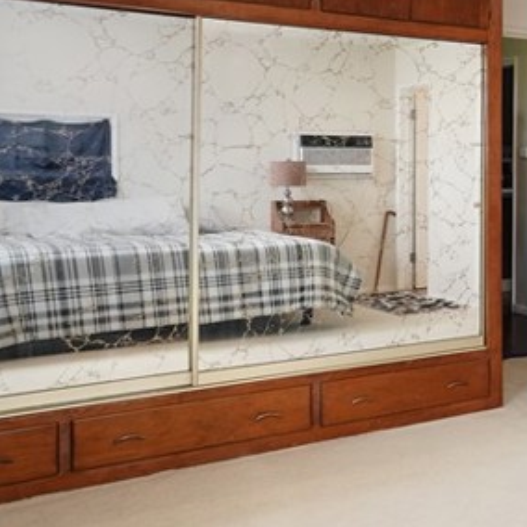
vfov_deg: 36.5
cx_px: 917
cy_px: 183
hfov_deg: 23.0
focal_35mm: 46
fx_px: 792
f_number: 8
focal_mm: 10
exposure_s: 1/20
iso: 250
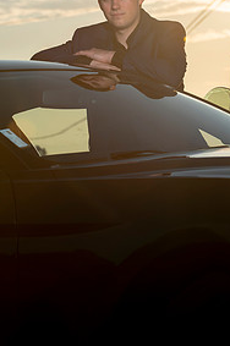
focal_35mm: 199
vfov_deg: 10.3
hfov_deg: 6.9
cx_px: 115
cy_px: 73
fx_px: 1912
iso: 31
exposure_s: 1/250
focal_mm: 125
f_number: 9
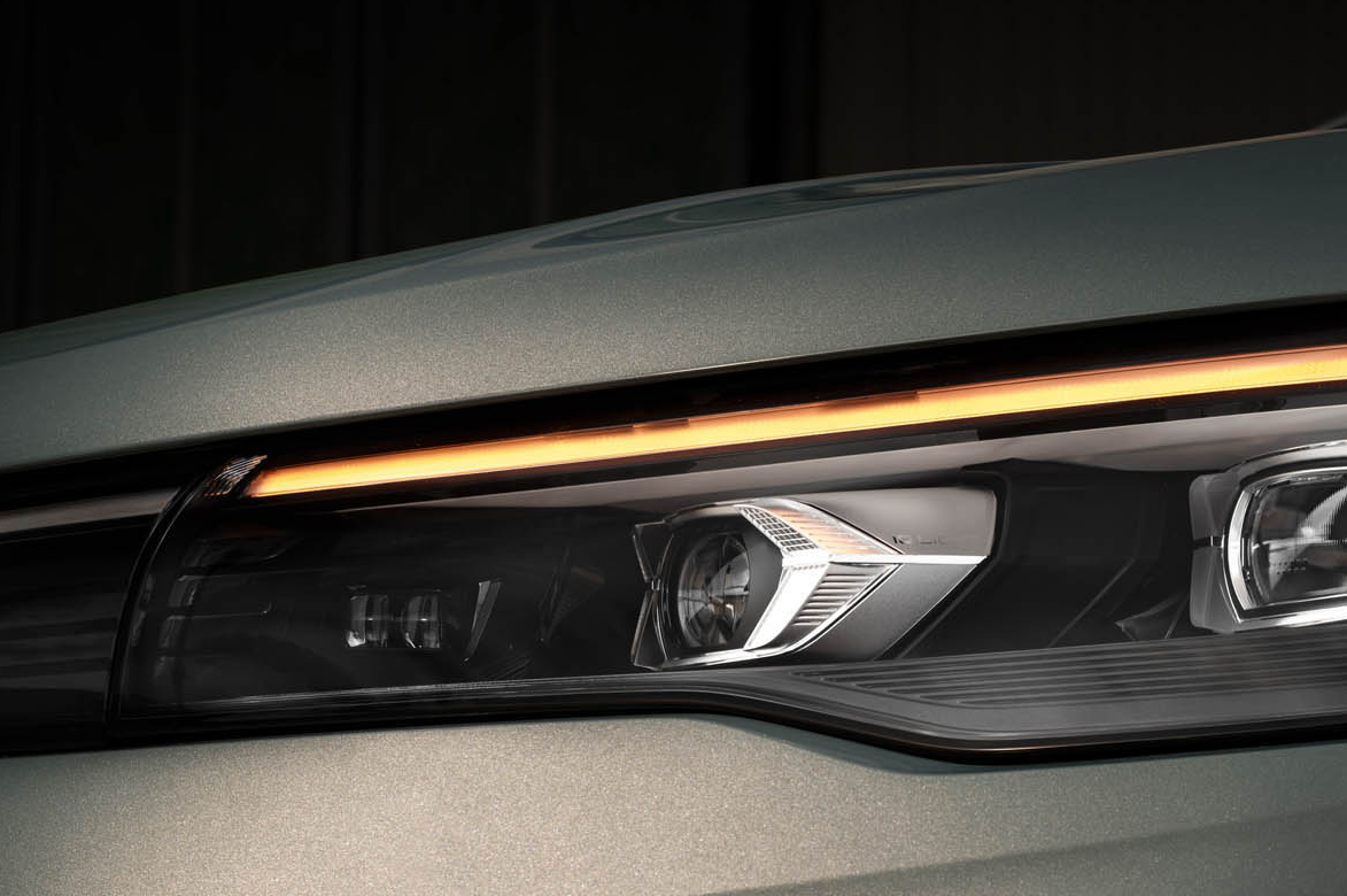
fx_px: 3365
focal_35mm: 90
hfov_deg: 22.4
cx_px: 1021
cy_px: 554
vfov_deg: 15.1
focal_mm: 55
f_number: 8
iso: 80
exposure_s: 1/60
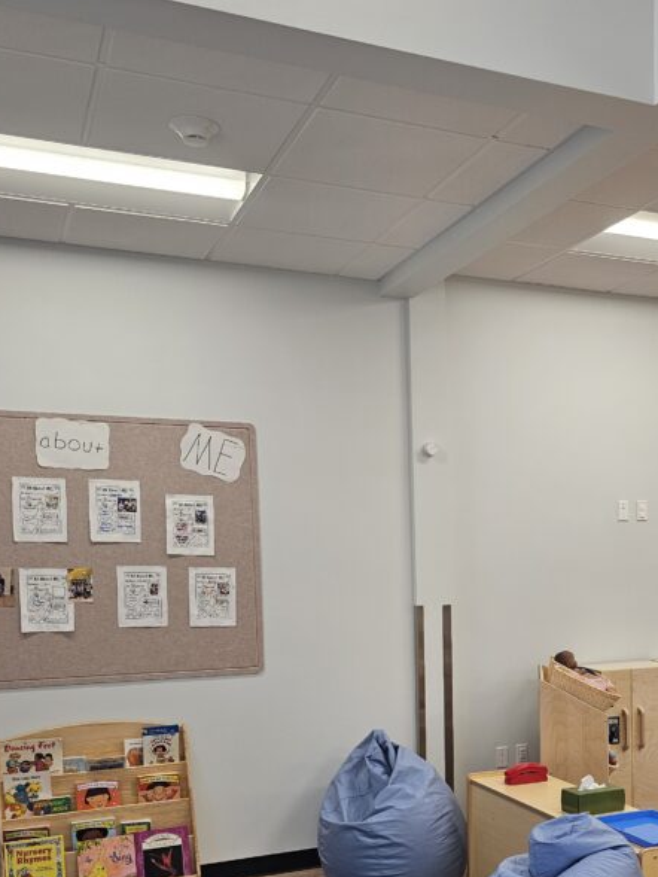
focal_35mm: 40
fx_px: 1013
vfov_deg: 45.1
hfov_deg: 35.3
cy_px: 667
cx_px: 482
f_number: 1.7
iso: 100
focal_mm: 6.3
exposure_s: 1/120
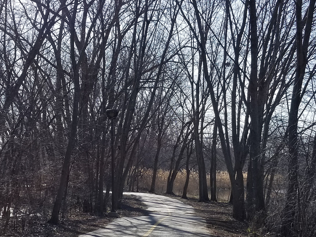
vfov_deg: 36.5
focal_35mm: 39
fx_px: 356
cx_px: 158
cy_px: 156
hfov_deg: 47.9
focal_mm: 4.25
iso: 50
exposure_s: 1/1718
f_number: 1.7
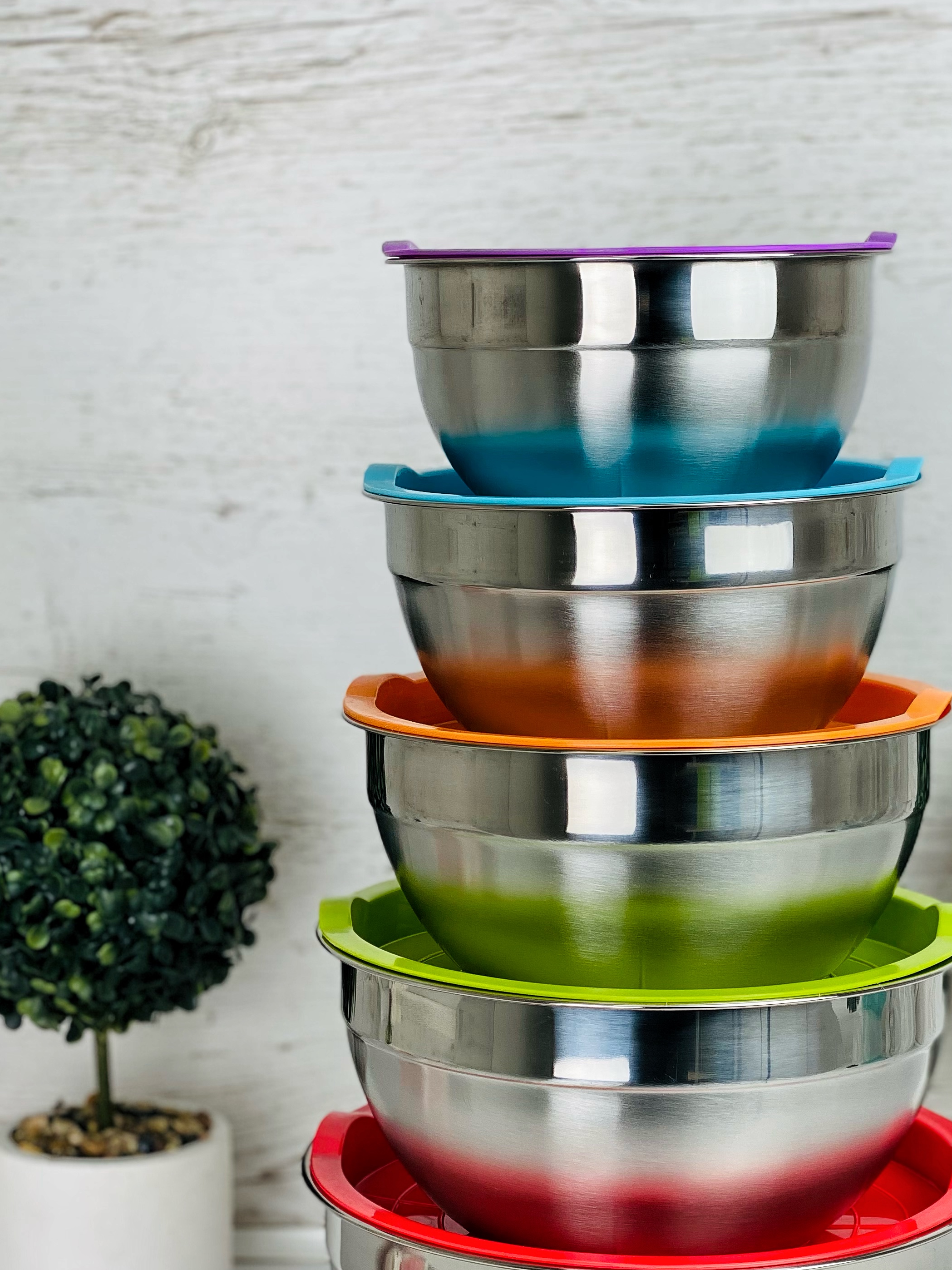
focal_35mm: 75
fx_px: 2750
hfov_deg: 19.6
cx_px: 621
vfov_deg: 25.9
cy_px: 839
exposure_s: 1/149
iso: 20
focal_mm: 6
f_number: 2
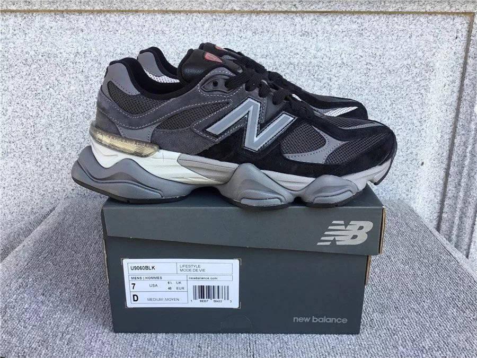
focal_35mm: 31
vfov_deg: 45.4
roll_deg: +0.2
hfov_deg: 58.4
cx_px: 238
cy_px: 179
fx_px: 427
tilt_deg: -19.1
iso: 25
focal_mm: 3.3
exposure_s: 1/167
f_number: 2.4
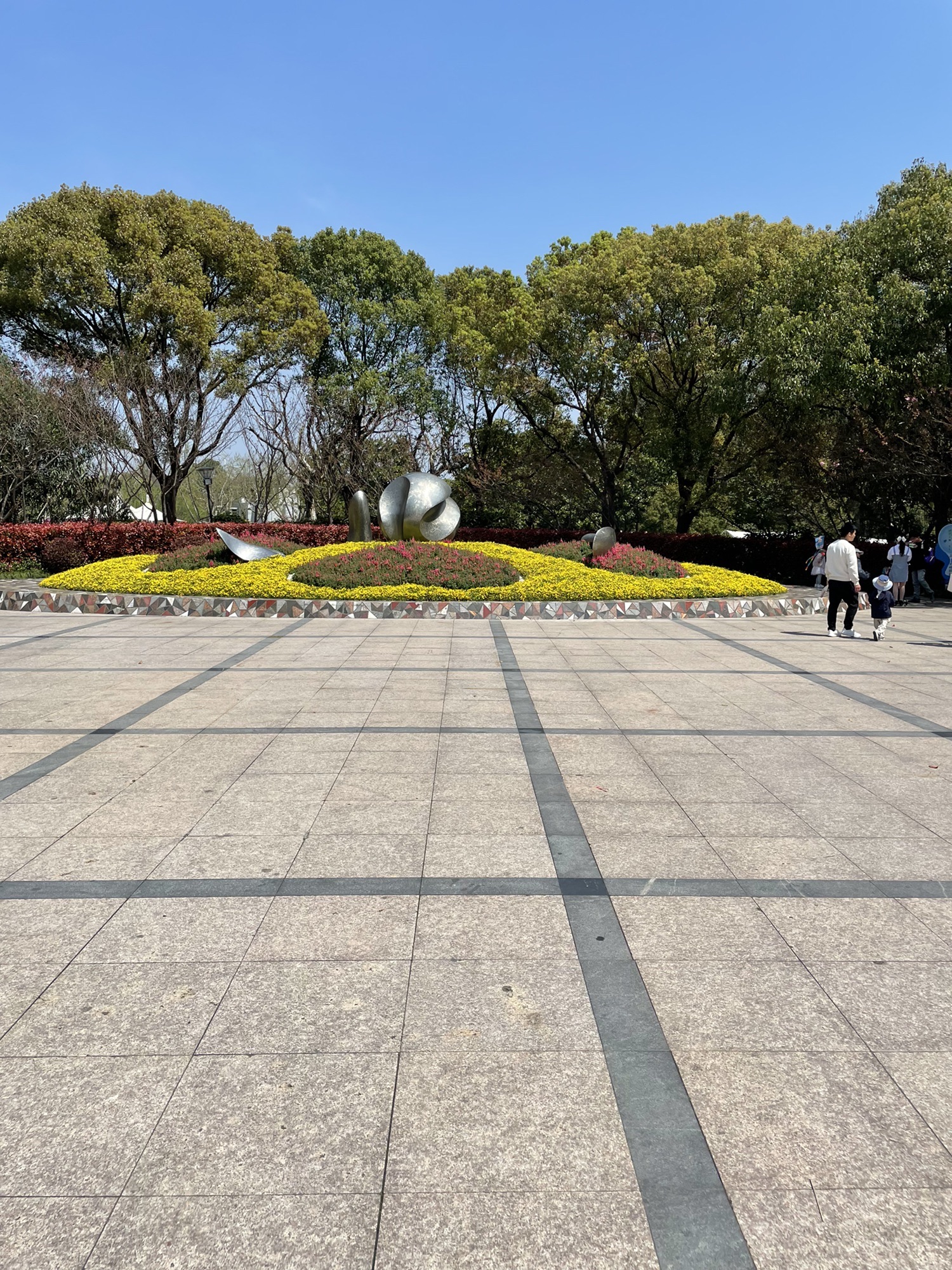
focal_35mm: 26
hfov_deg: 53.1
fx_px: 953
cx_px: 476
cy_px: 635
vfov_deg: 67.3
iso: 32
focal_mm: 4.2
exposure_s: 1/4651
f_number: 1.6
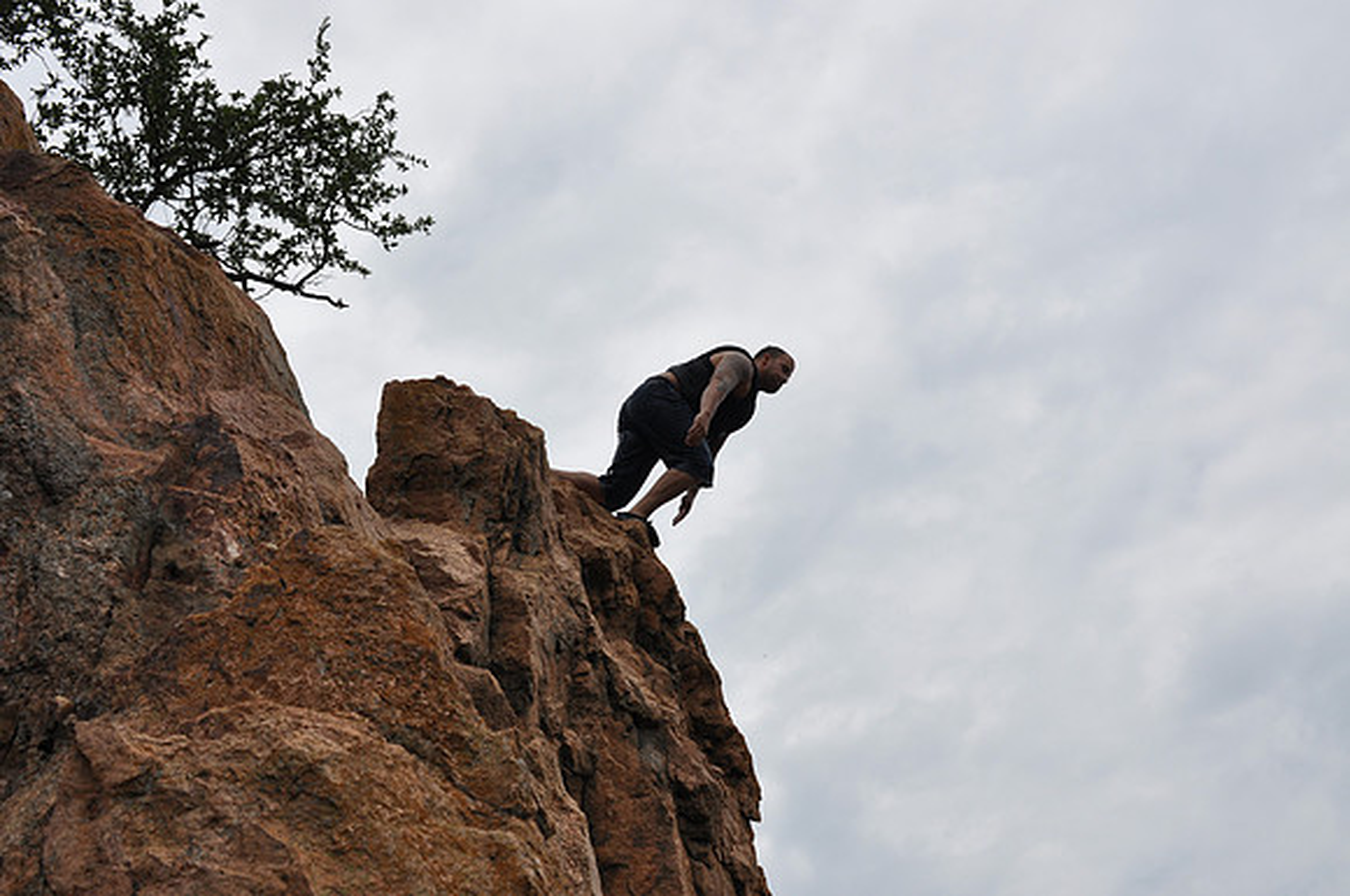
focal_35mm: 36
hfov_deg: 53.2
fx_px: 1348
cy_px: 448
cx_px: 675
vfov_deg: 36.8
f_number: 8
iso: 200
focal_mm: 24
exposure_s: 1/800
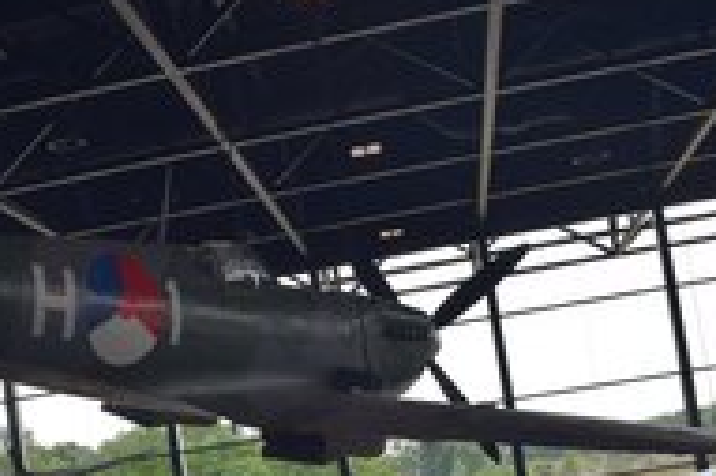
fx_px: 1312
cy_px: 429
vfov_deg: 20.2
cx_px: 127
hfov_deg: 29.7
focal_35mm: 66
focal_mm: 21
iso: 400
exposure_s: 1/250
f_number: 8
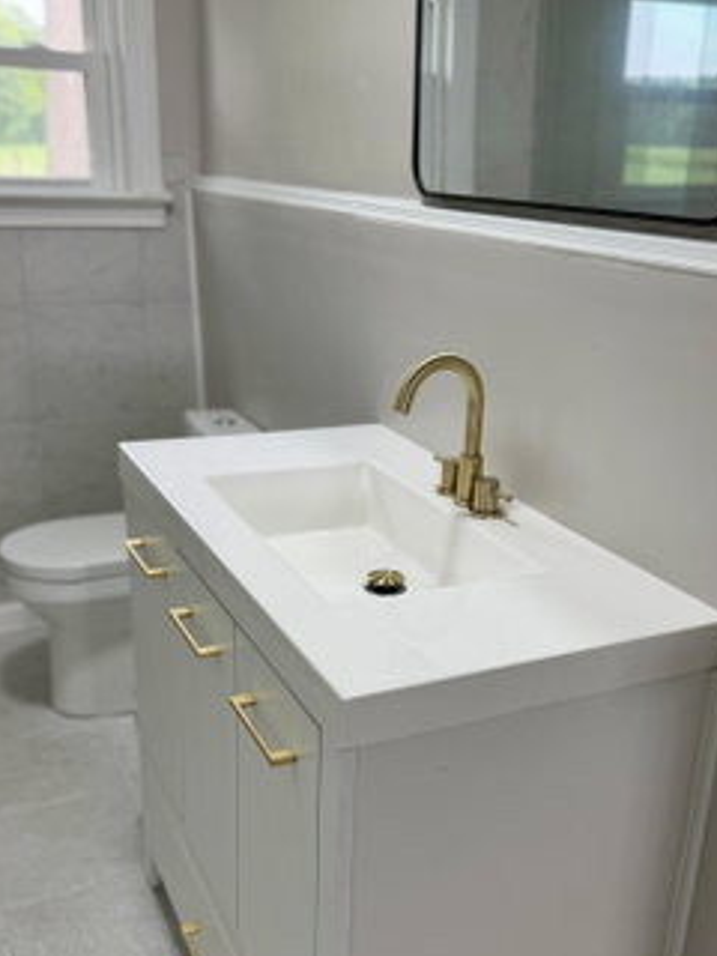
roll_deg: -2.4
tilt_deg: -22.2
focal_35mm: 36
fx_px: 994
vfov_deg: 51.0
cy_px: 571
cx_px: 412
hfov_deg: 39.6
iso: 80
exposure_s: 1/129
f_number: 1.78
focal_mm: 6.76
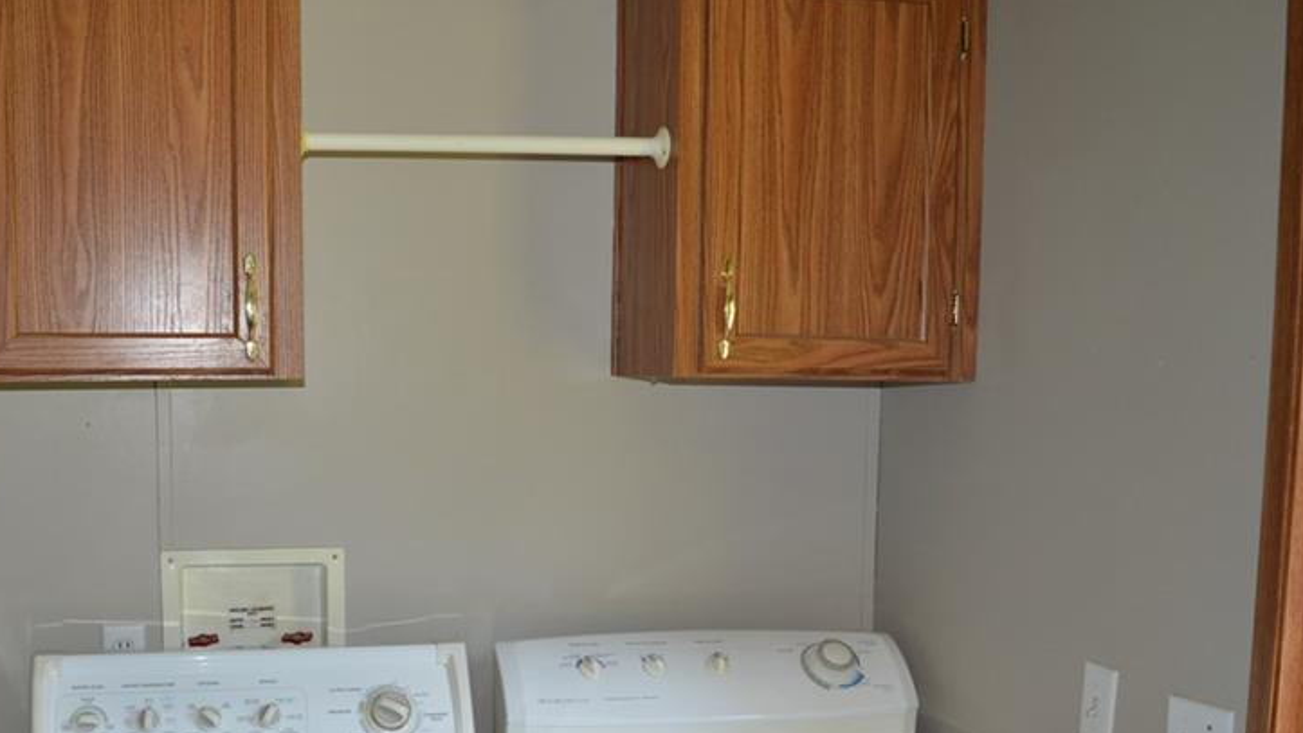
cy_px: 547
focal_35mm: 40
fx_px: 1382
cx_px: 438
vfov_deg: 29.3
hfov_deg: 49.6
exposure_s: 1/125
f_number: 4
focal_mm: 18
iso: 400
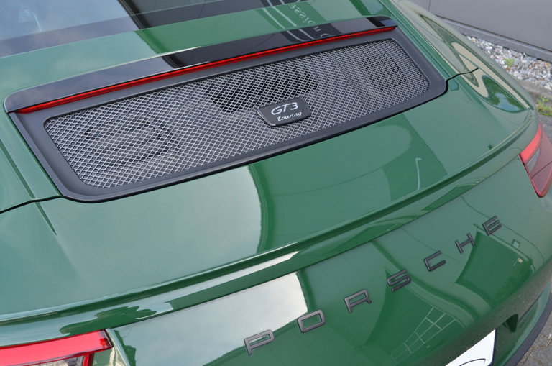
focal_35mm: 39
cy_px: 183
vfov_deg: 34.1
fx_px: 597
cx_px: 276
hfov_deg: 49.6
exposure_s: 1/60
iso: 320
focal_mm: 26
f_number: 5.6
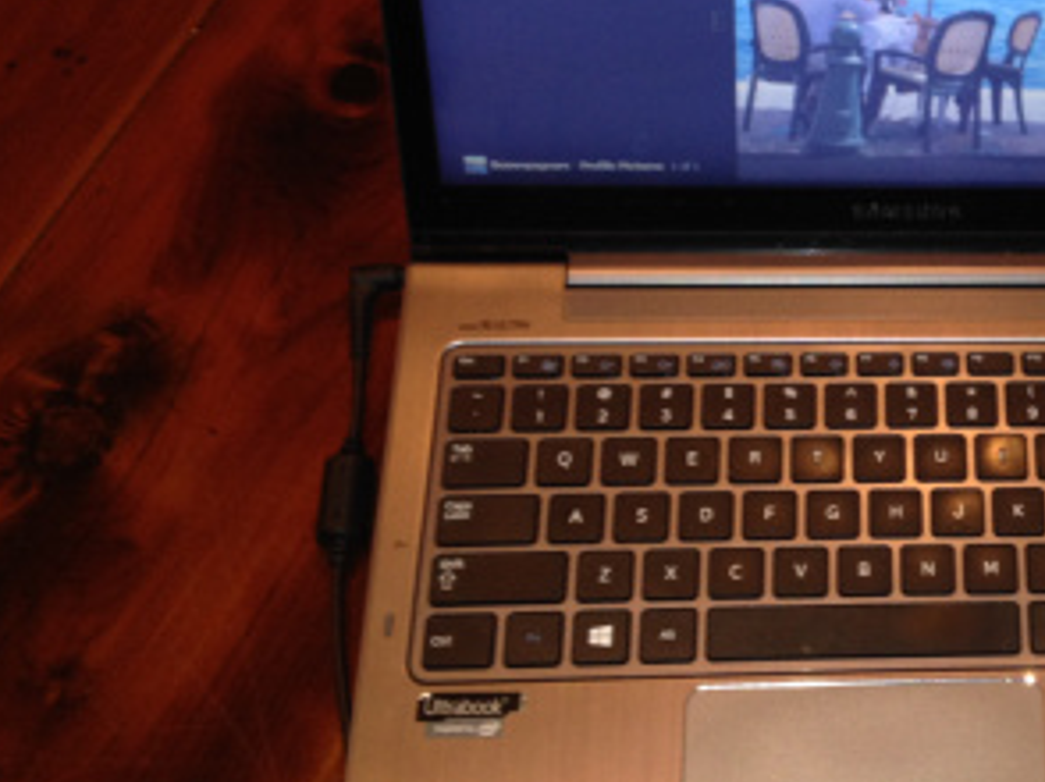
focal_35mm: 72
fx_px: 2172
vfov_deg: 20.3
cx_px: 1020
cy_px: 247
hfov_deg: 25.8
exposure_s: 1/20
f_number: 2.4
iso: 80
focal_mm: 4.28
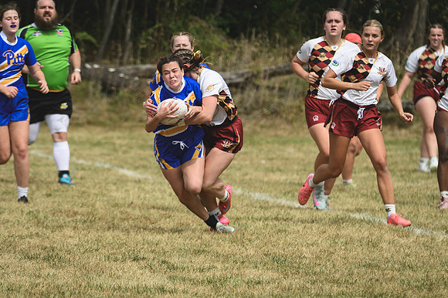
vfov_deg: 2.7
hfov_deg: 4.0
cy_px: 149
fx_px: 6343
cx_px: 224
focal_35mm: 510
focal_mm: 340
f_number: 6
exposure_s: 1/1000
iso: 160
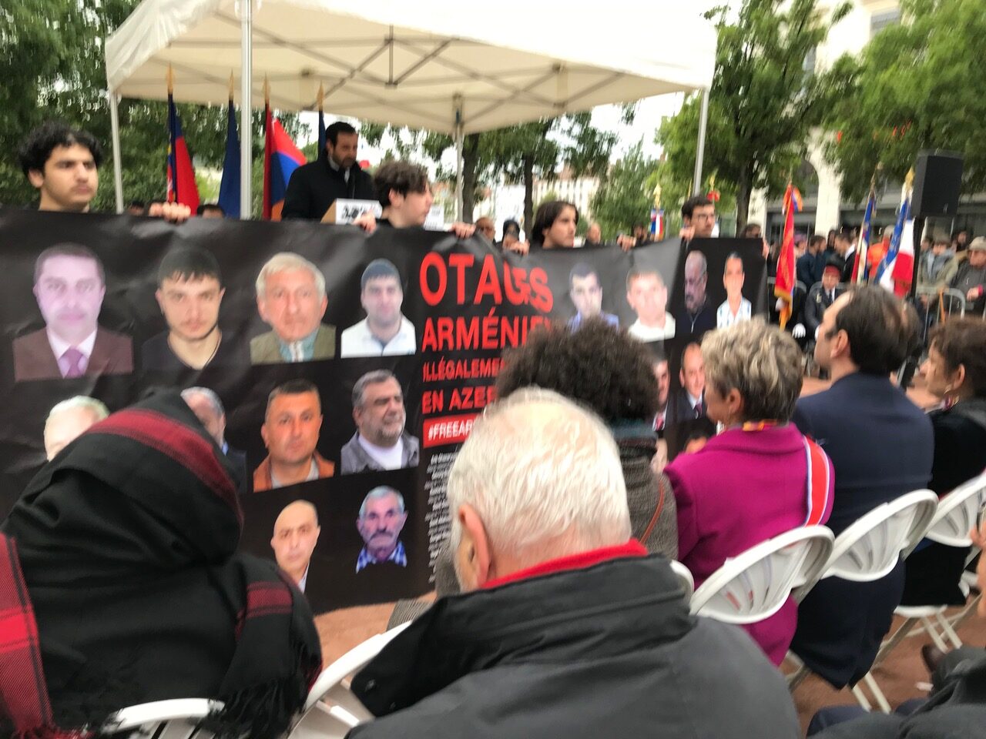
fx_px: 798
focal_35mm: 28
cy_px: 370
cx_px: 493
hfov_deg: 63.4
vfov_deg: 49.7
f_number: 1.8
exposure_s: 1/100
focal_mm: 3.99
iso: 32
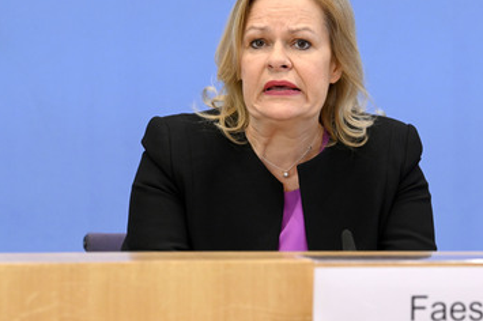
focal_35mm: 108
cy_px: 125
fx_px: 1448
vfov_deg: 12.6
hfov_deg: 18.9
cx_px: 292
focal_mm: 85
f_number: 5.6
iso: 4000
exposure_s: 1/640
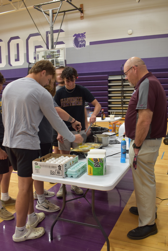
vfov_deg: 57.2
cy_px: 126
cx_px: 84
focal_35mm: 33
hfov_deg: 40.0
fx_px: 231
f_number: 5.6
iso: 400
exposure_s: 1/20
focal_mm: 22
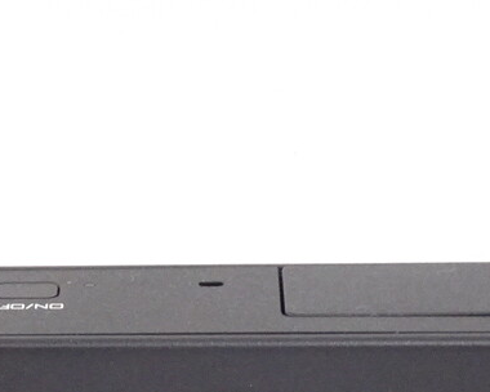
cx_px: 160
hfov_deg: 10.4
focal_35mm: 185
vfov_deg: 8.2
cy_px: 548
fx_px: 2683
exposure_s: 1/60
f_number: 4.5
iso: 640
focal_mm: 10.23
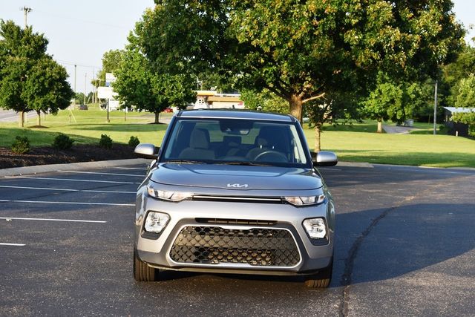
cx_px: 238
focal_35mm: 82
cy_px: 158
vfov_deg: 16.6
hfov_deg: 24.6
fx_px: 1089
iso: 200
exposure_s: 1/250
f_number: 6.3
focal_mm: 55
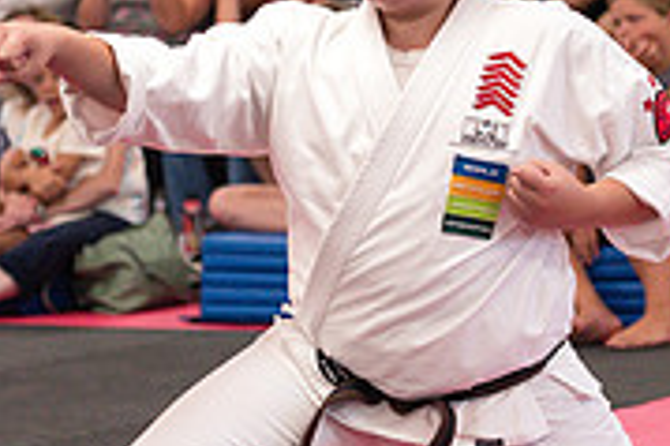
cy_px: 201
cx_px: 423
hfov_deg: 7.7
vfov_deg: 5.2
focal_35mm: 266
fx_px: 4946
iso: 1600
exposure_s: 1/400
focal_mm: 82
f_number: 3.5
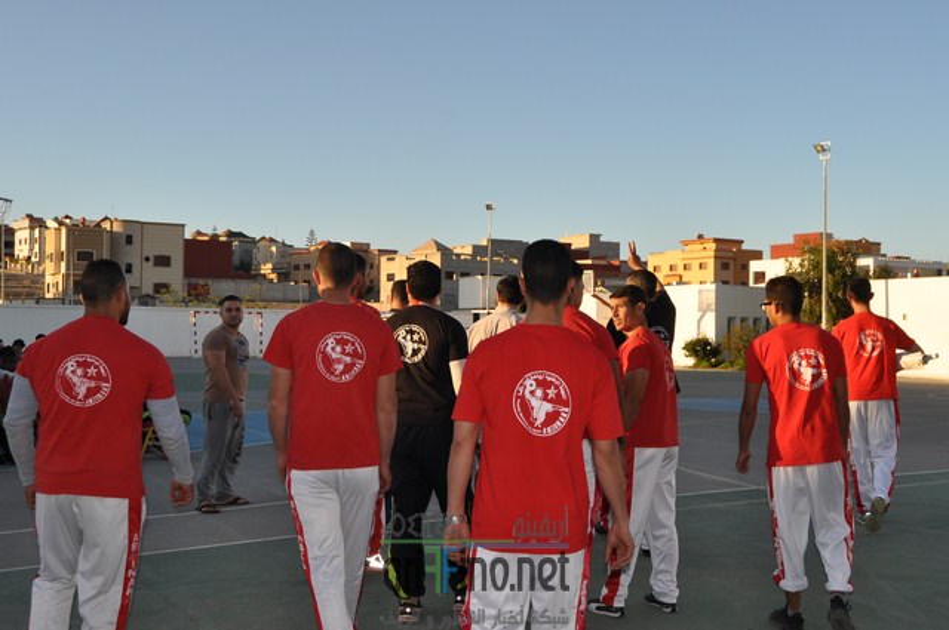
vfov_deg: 34.1
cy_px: 315
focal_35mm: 39
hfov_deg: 49.6
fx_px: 1027
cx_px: 474
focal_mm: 26
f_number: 9
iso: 200
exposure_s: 1/200
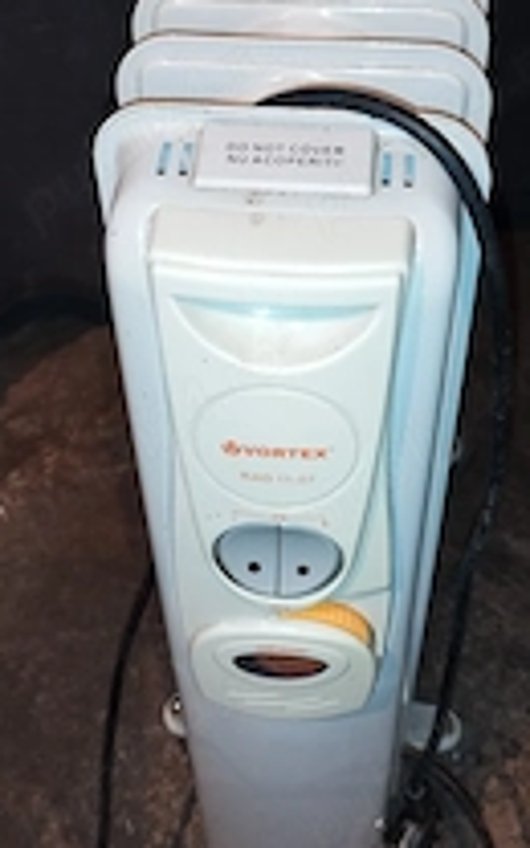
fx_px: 1132
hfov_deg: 26.3
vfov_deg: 40.9
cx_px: 294
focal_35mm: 49
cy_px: 506
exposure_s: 1/33.3
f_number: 1.89
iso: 720
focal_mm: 5.89
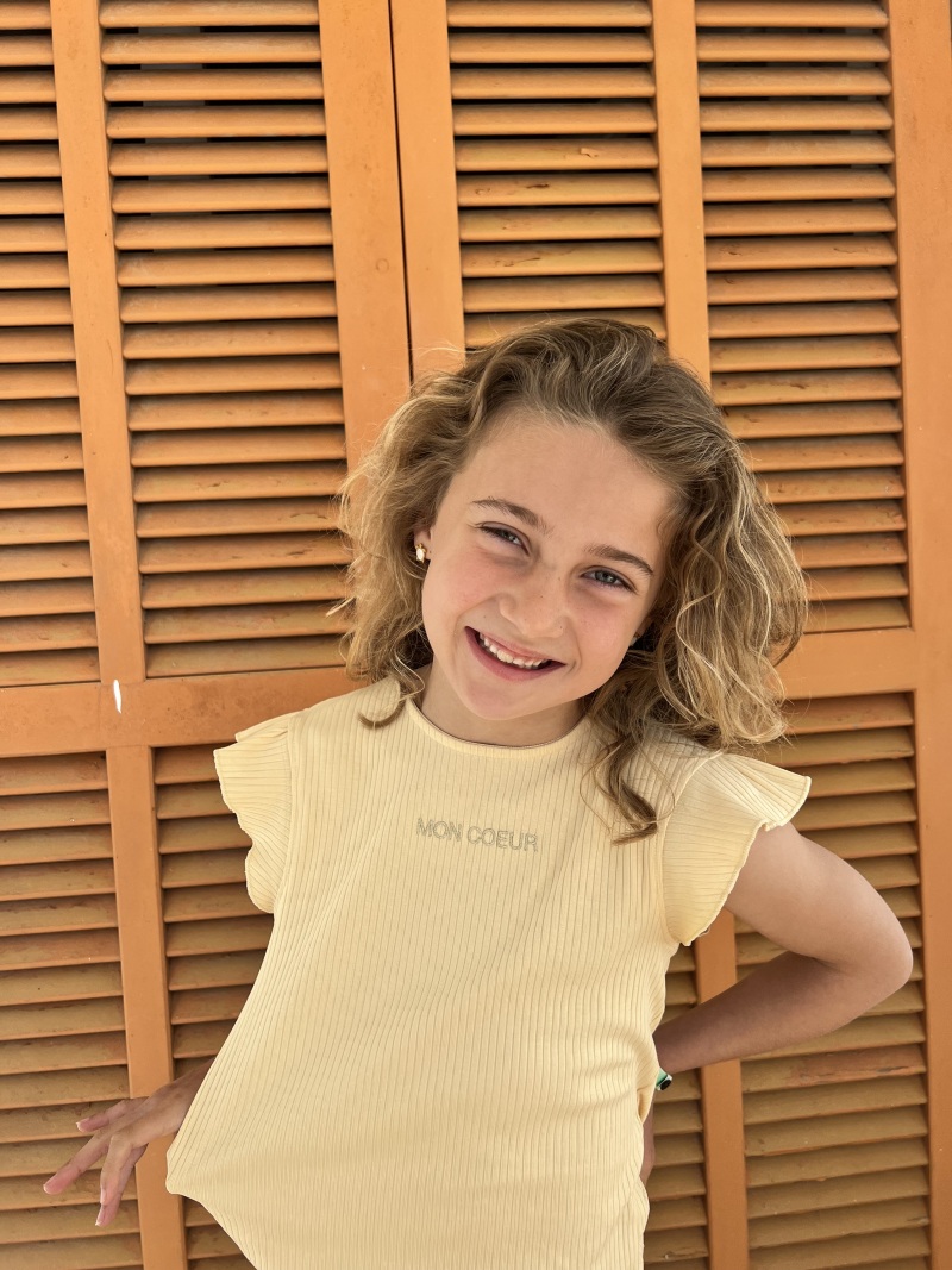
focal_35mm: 26
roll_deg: +2.0
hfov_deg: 53.1
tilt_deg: -2.4
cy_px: 635
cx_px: 476
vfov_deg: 67.3
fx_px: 954
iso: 50
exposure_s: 1/894
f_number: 1.5
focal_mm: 5.7
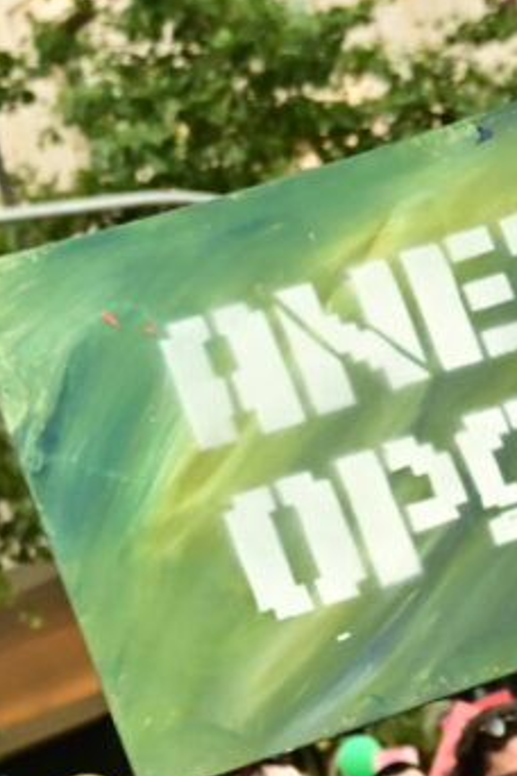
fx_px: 2800
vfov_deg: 15.4
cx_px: 810
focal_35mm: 130
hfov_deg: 10.2
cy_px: 803
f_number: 4
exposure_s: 1/800
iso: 800
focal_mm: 37
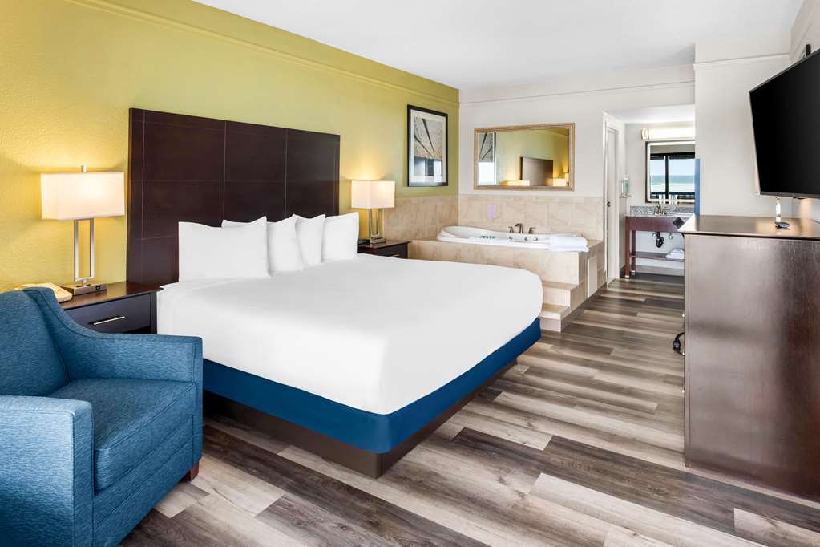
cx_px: 410
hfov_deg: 93.3
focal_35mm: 17
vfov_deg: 70.4
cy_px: 274
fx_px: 387
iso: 400
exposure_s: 1
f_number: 11
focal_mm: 17
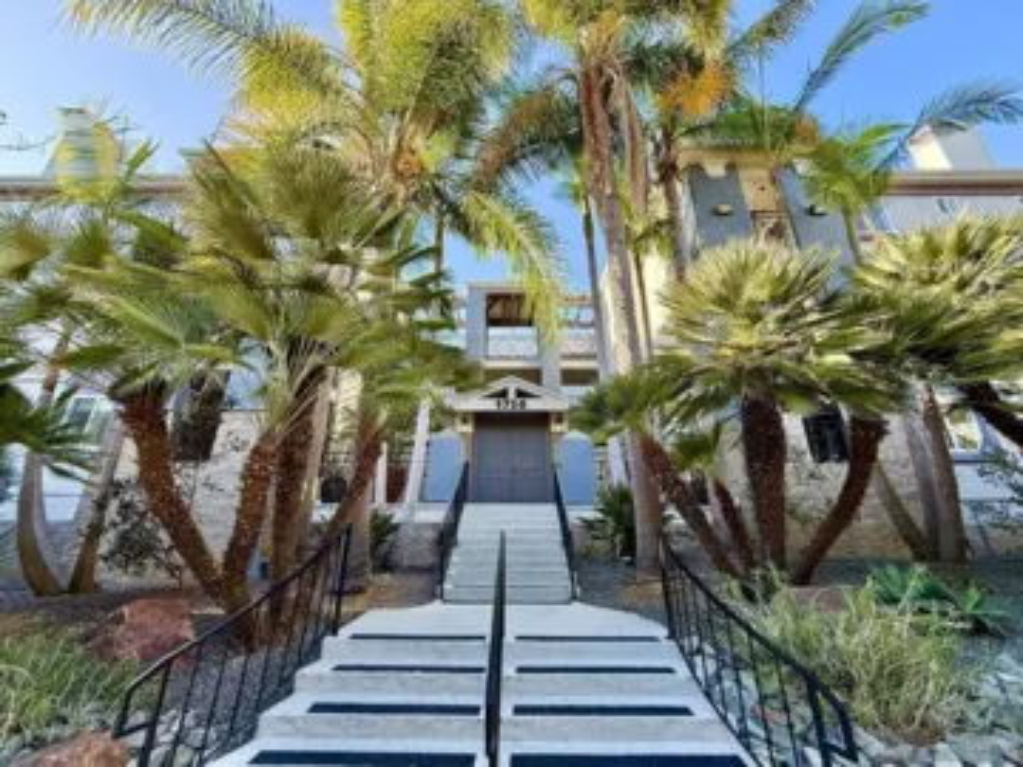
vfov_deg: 85.7
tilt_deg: +21.9
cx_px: 512
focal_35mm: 14
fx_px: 414
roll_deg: -0.5
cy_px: 384
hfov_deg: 102.1
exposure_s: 1/218
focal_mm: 2.22
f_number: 2.2
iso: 64
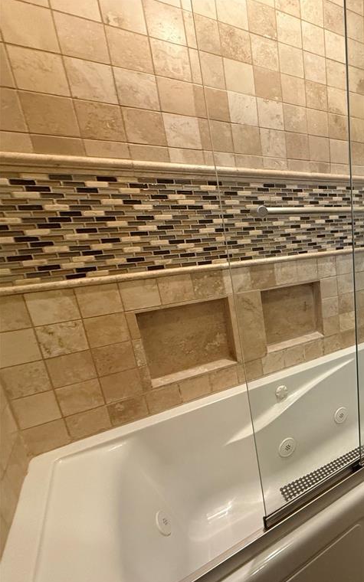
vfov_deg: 85.1
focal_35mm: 20
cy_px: 293
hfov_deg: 46.0
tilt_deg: -13.7
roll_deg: +0.3
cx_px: 392
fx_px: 317
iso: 500
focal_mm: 2.22
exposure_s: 1/60
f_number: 2.2
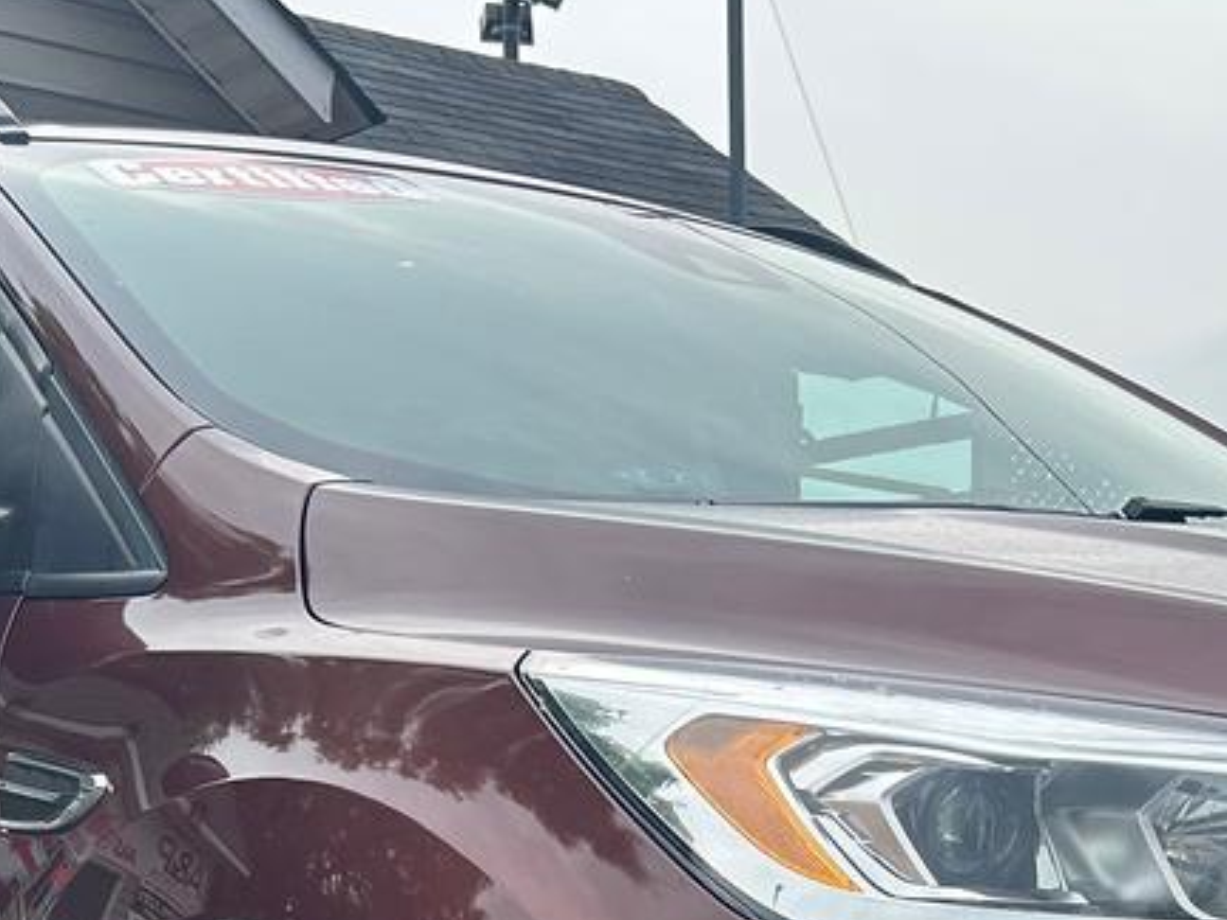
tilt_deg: -5.1
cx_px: 895
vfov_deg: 18.1
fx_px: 2729
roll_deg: +0.0
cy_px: 1144
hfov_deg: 25.1
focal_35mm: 77
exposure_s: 1/957
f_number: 1.5
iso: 50
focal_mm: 5.7
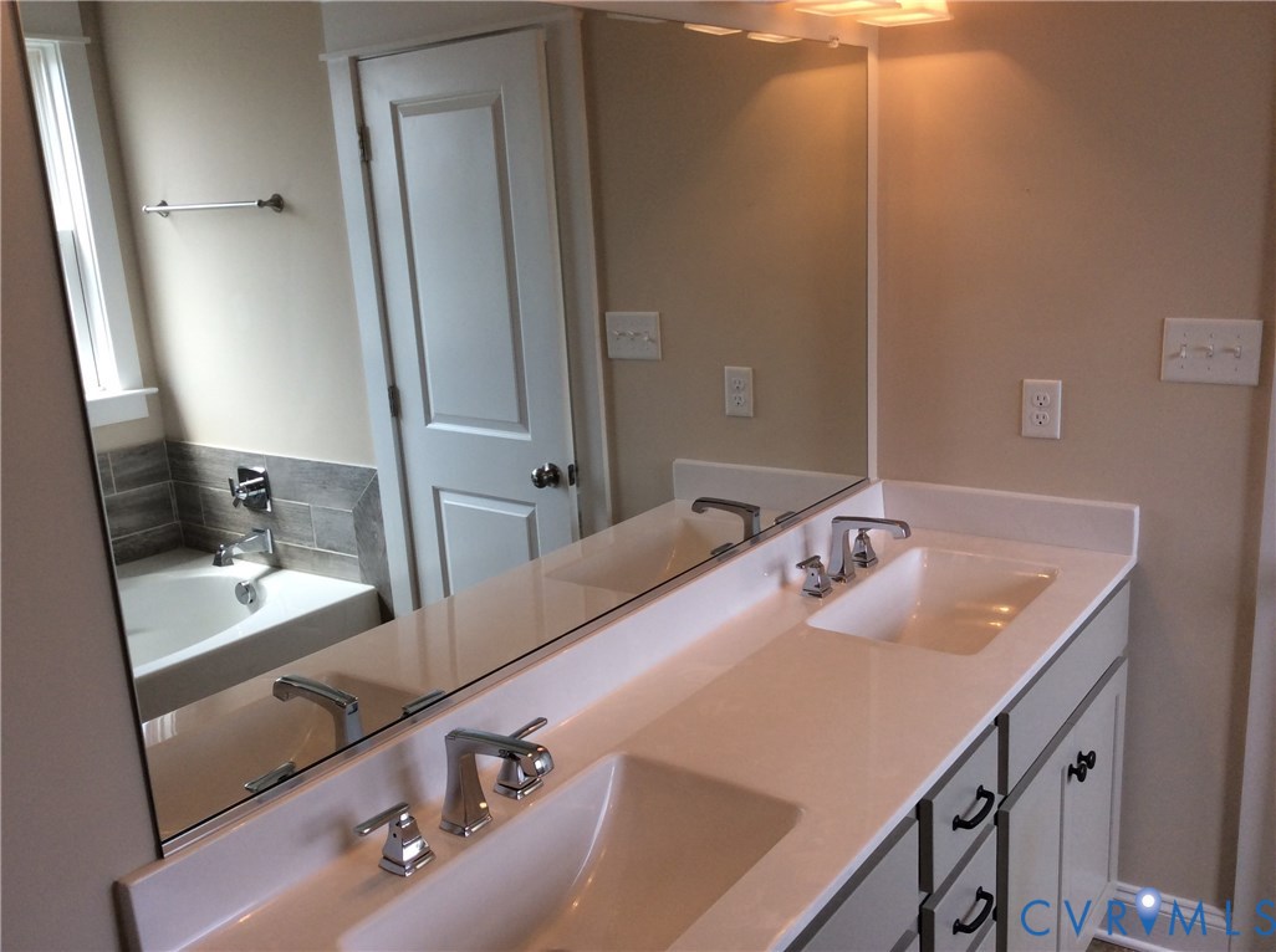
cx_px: 638
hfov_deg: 56.9
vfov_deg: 44.0
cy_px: 476
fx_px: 1178
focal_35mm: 32
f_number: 2.4
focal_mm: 3.3
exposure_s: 1/120
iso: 32
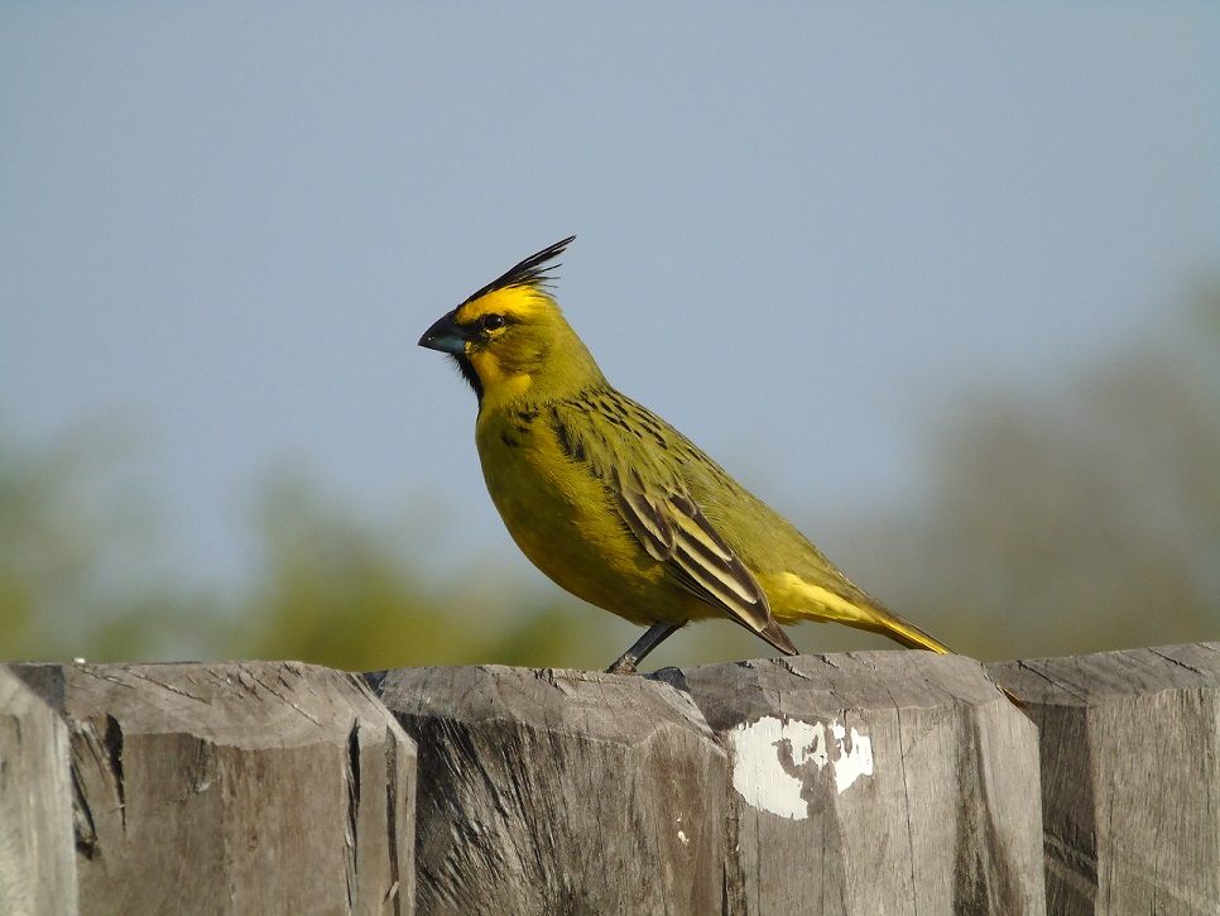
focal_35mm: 848
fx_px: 29894
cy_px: 458
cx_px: 610
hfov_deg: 2.3
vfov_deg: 1.8
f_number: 7.8
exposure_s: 1/400
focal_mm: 151
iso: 200
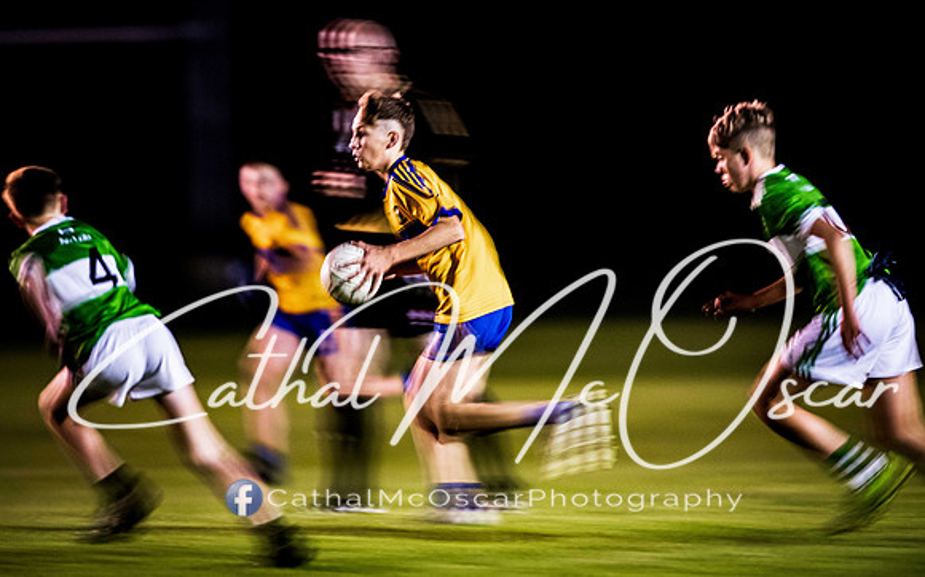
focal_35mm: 425
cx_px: 461
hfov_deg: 4.9
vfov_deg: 3.1
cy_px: 278
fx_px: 10721
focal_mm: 400
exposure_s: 1/25
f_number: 2.8
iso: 3200
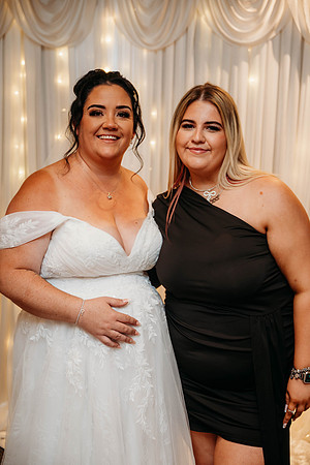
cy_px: 232
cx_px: 155
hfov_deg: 23.8
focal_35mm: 57
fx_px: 736
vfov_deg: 35.1
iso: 400
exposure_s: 1/25
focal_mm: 57
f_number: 2.8
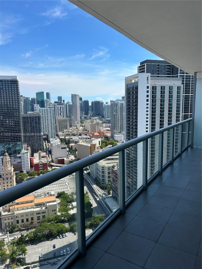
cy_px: 134
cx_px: 101
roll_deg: +1.4
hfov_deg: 53.1
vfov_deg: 67.3
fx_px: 202
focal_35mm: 26
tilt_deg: -9.6
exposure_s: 1/3831
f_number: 1.5
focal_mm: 5.7
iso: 50
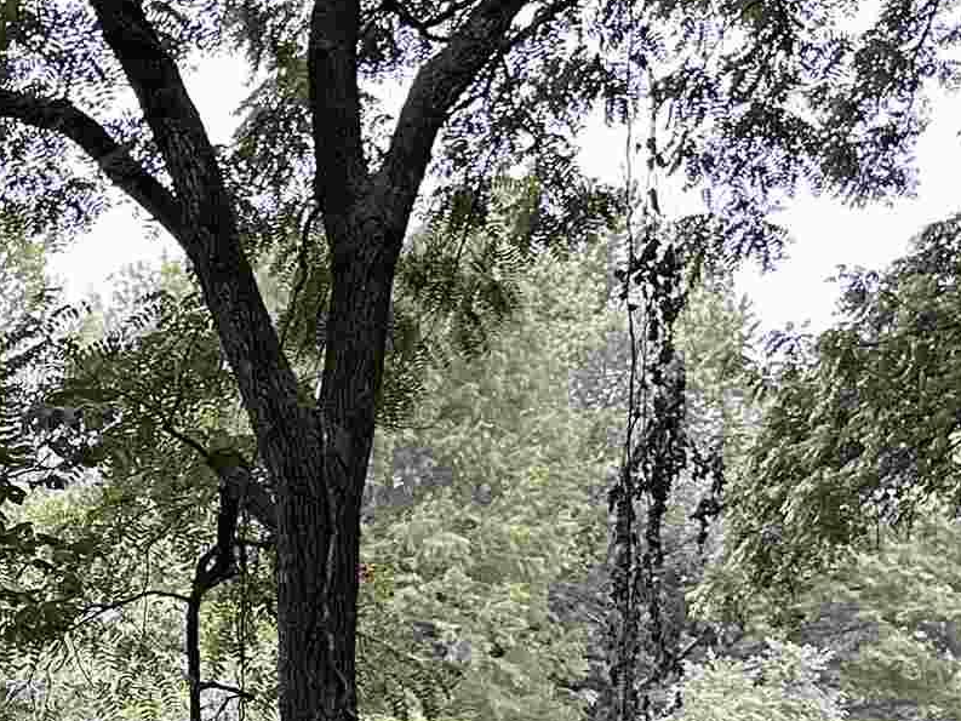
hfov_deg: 19.1
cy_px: 660
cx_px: -362
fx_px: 2582
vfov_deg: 15.7
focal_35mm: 93
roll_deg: -1.3
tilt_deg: +2.7
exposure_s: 1/60
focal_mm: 6.86
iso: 400
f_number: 1.78
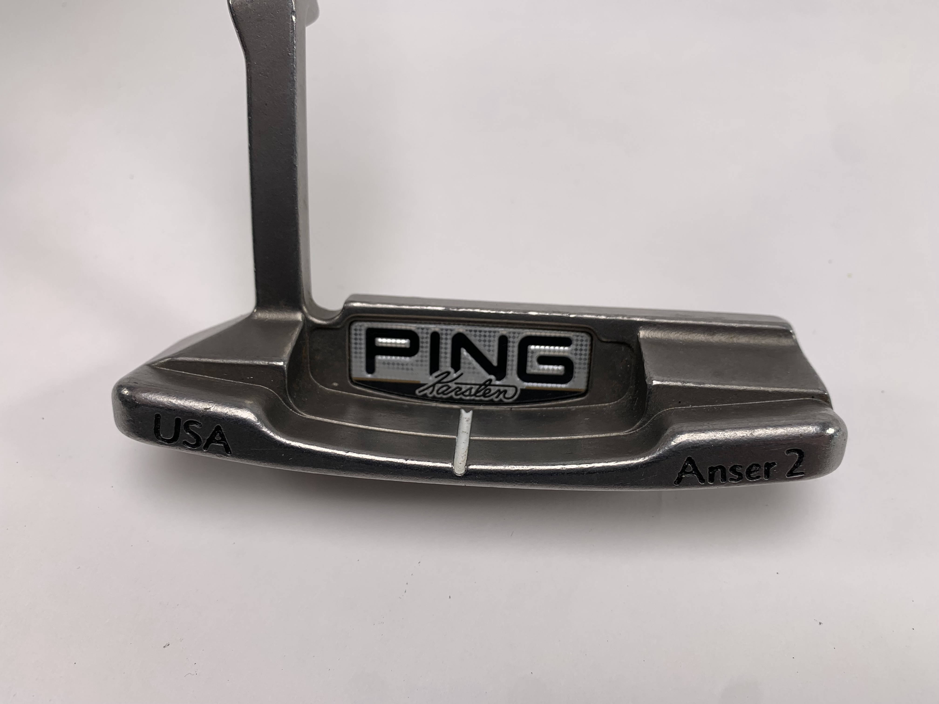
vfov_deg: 53.1
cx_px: 470
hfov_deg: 67.3
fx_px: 705
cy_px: 352
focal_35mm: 26
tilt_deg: -52.3
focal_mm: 4.25
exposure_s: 1/186
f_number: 1.8
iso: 25
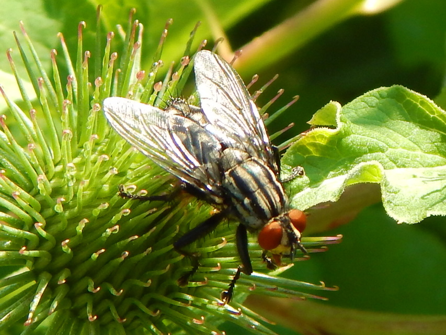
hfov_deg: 39.7
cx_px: 223
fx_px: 619
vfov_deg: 30.3
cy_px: 168
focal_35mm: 48
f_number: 3.7
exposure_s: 1/320
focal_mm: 8.6
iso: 125
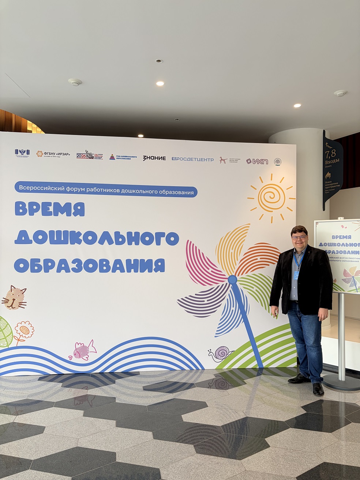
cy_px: 240
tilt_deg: +1.6
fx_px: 361
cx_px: 180
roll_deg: -0.1
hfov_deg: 53.1
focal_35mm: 26
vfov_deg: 67.3
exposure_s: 1/98
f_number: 1.6
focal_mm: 5.96
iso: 40
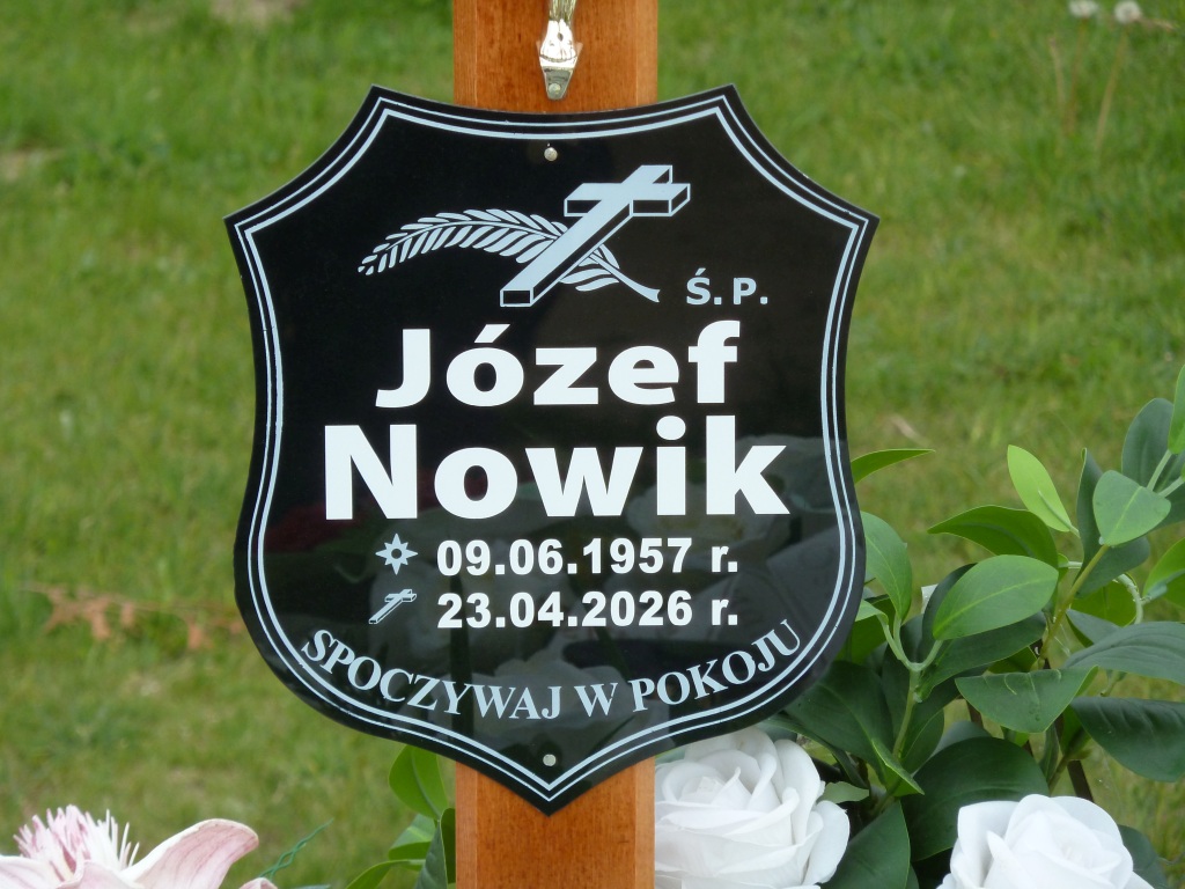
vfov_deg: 7.1
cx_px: 592
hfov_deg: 9.4
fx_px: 7189
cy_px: 444
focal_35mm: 210
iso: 160
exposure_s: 1/400
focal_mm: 34.4
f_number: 4.6
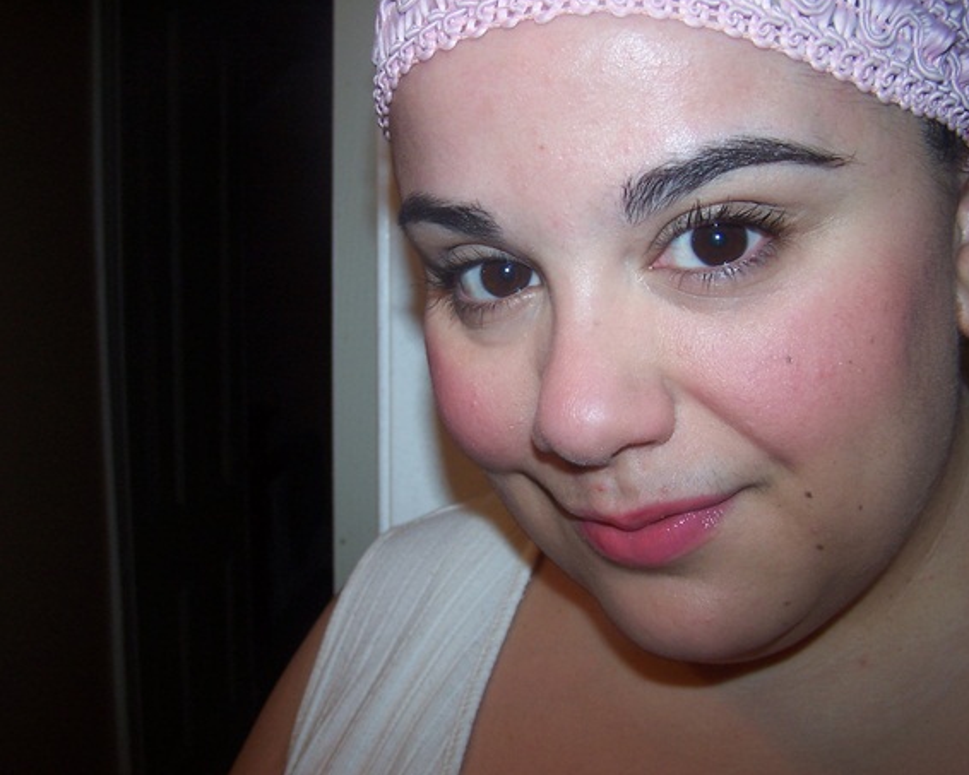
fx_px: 1147
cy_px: 387
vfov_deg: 37.3
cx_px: 481
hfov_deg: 45.8
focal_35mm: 40
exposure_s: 1/60
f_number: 2.8
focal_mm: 6.3
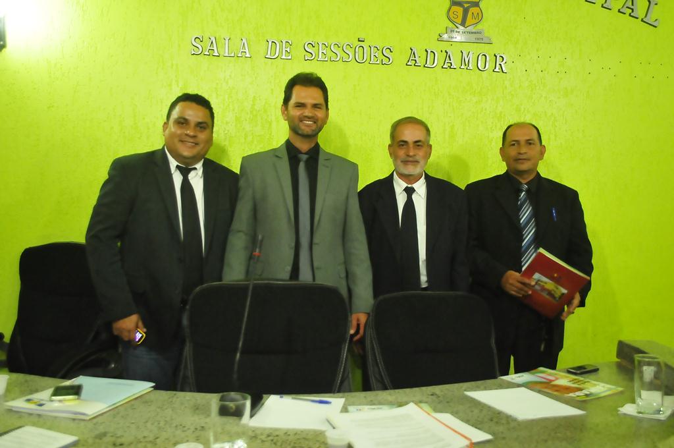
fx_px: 617
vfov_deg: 39.9
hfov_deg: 57.3
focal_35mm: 33
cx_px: 337
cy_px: 224
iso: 3200
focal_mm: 22
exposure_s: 1/90
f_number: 4
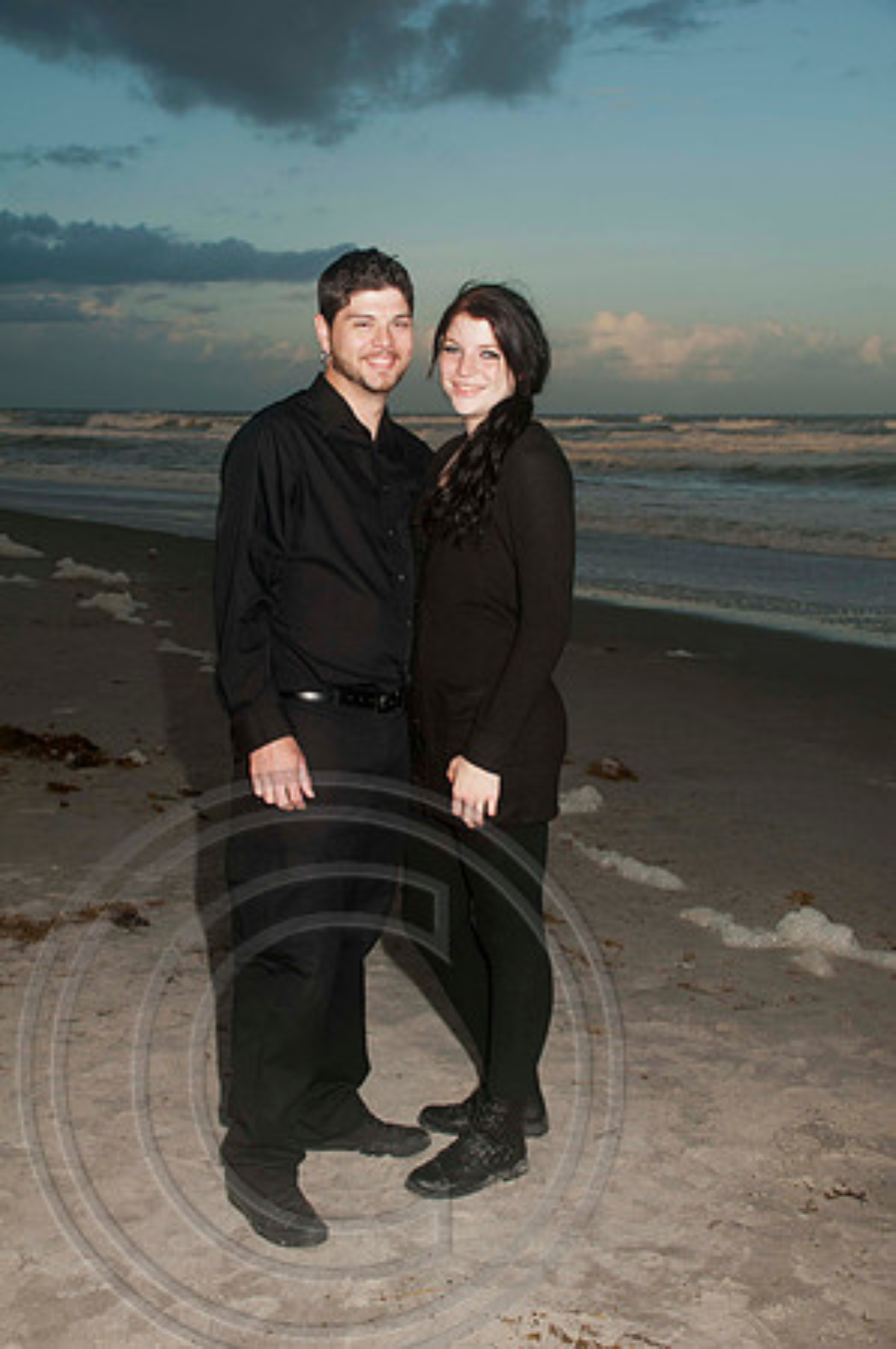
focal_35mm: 46
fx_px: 1740
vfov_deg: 42.4
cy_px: 674
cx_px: 448
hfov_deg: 28.9
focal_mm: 31
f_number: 6.3
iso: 100
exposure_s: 1/160
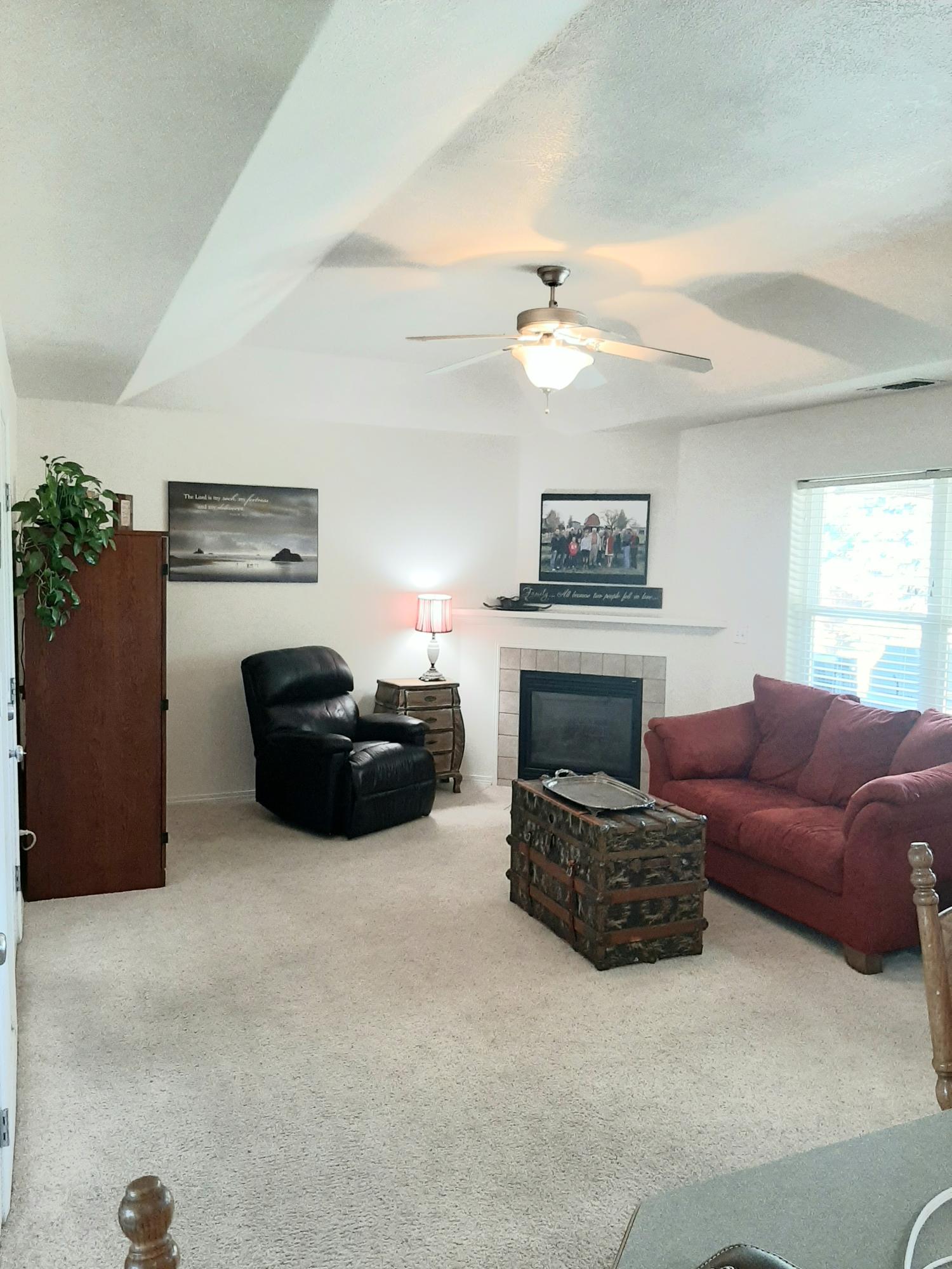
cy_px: 634
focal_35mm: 26
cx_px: 476
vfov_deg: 67.3
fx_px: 953
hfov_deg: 53.1
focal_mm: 3.93
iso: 200
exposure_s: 1/60
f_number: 1.7
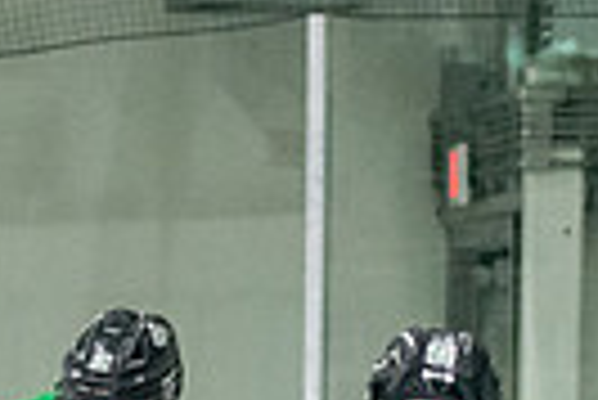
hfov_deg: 4.2
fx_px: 8082
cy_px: 820
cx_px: -115
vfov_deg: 2.8
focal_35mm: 486
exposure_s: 1/800
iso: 4000
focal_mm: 75
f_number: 2.8
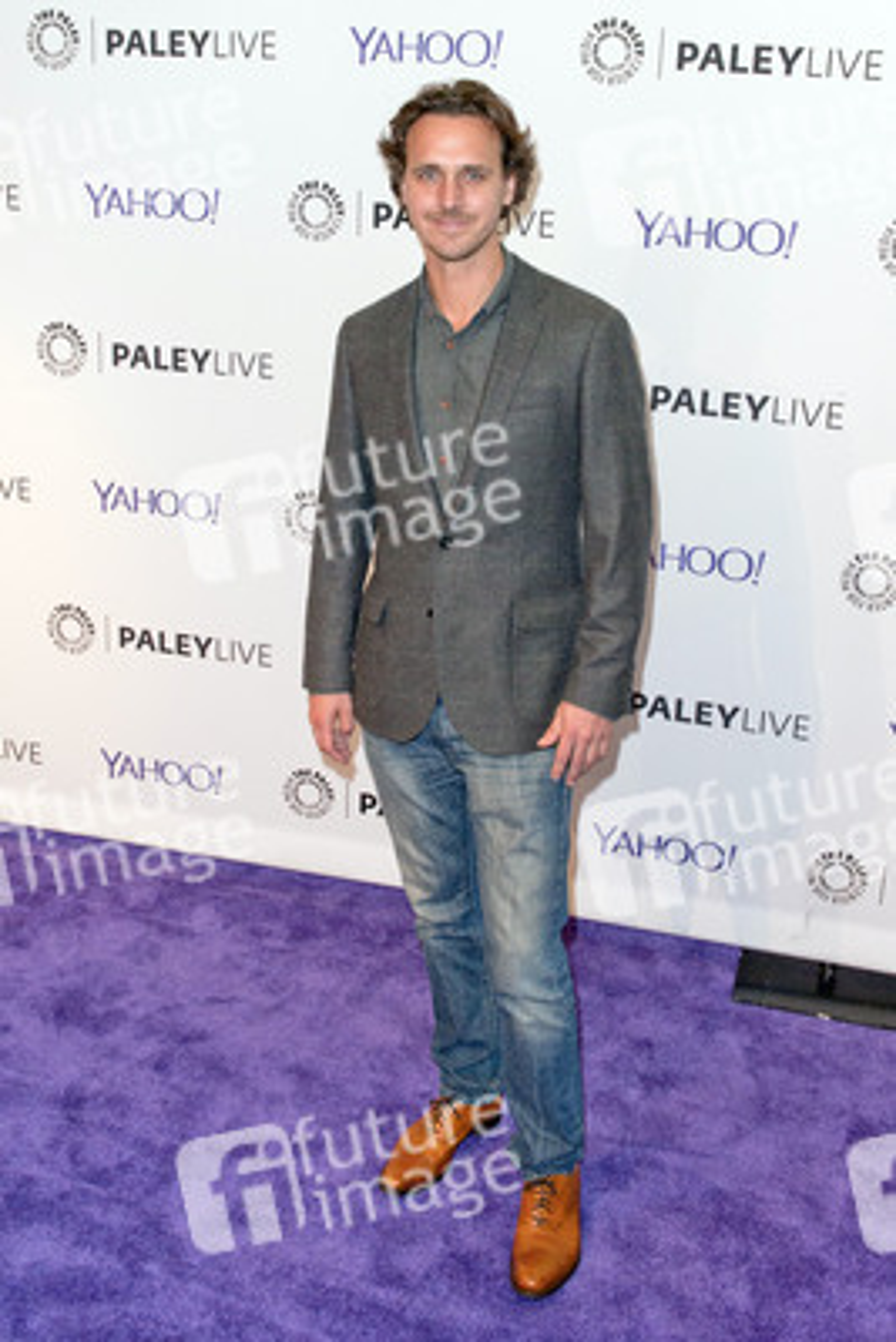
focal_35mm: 29
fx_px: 1082
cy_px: 671
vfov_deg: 63.6
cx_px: 448
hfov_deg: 45.0
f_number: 4.5
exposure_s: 1/400
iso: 640
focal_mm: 29
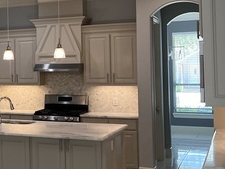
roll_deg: +0.8
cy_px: 55
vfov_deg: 19.1
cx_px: -80
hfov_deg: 22.3
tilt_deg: +0.9
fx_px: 501
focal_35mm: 77
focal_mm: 5.1
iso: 80
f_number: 1.6
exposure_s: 1/120
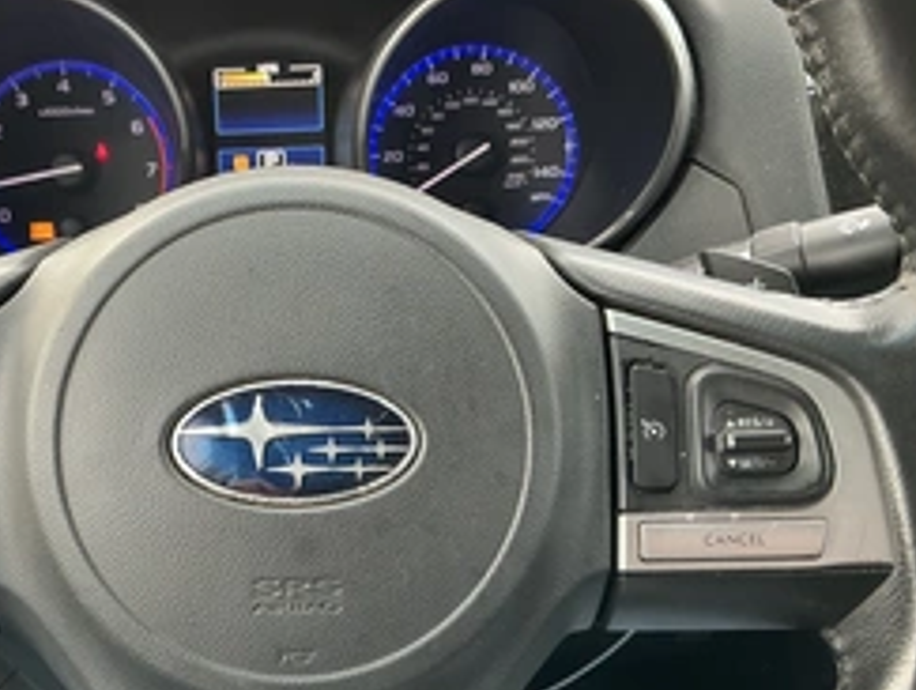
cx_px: 279
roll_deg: +3.1
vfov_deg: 31.4
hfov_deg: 40.5
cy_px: 456
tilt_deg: -28.4
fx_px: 1219
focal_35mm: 46
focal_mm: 3
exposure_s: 1/60
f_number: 1.8
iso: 100
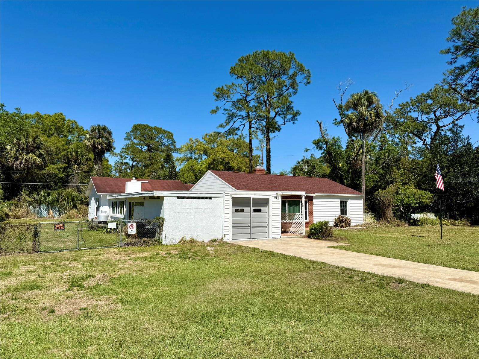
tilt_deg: +4.3
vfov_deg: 56.8
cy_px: 180
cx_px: 240
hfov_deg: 71.6
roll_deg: -0.2
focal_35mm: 24
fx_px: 332
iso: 80
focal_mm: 6.76
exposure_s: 1/6173
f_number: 1.78
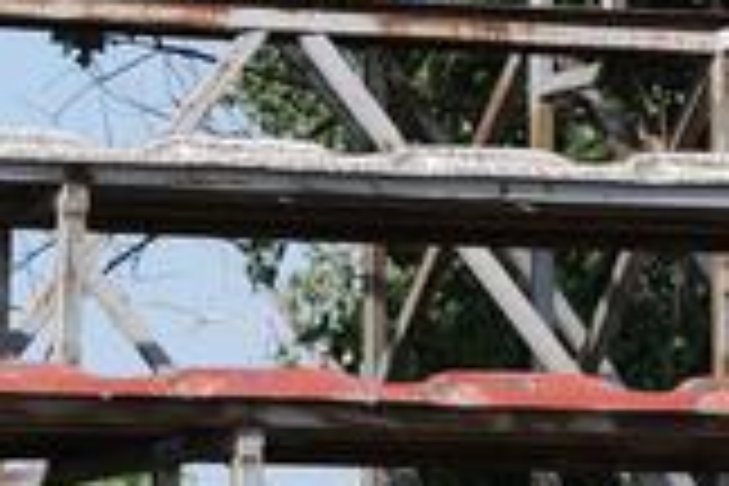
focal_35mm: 311
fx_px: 6297
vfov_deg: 4.4
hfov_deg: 6.6
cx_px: 711
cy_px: 76
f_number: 4
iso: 100
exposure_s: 1/1000
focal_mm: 42
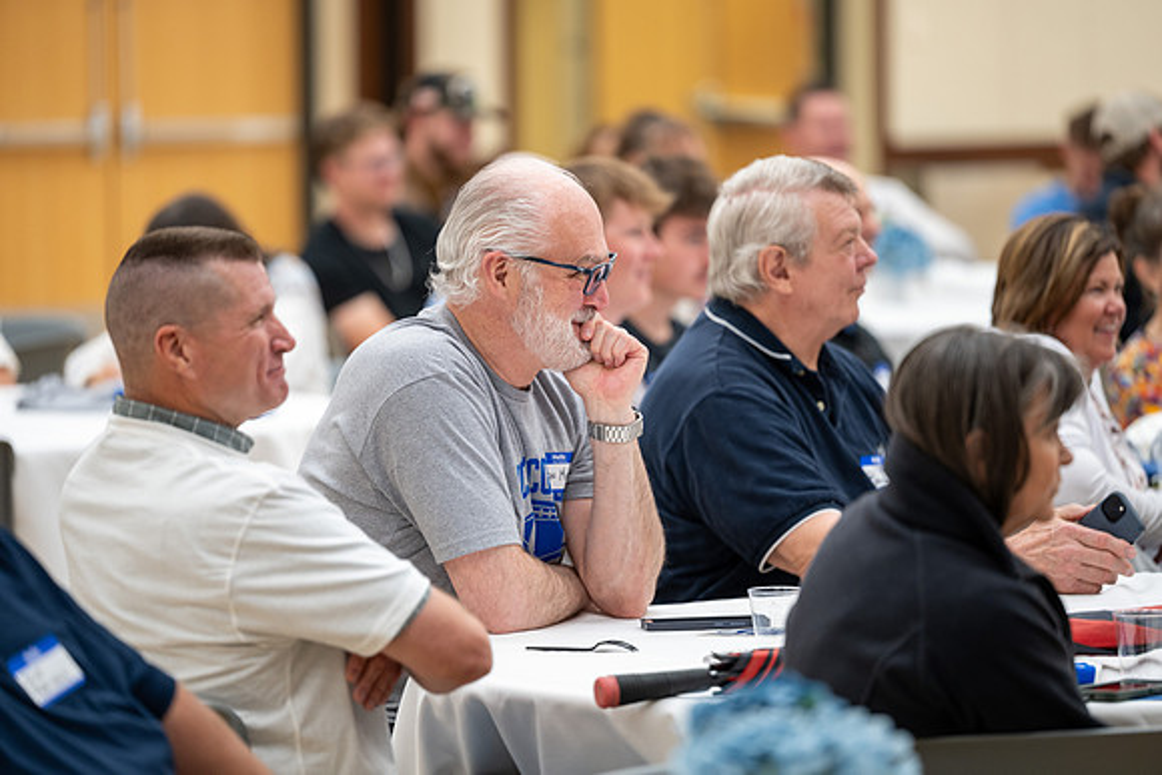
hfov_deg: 10.5
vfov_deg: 7.0
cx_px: 581
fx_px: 6295
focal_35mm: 195
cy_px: 388
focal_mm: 195
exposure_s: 1/100
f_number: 2.8
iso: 800
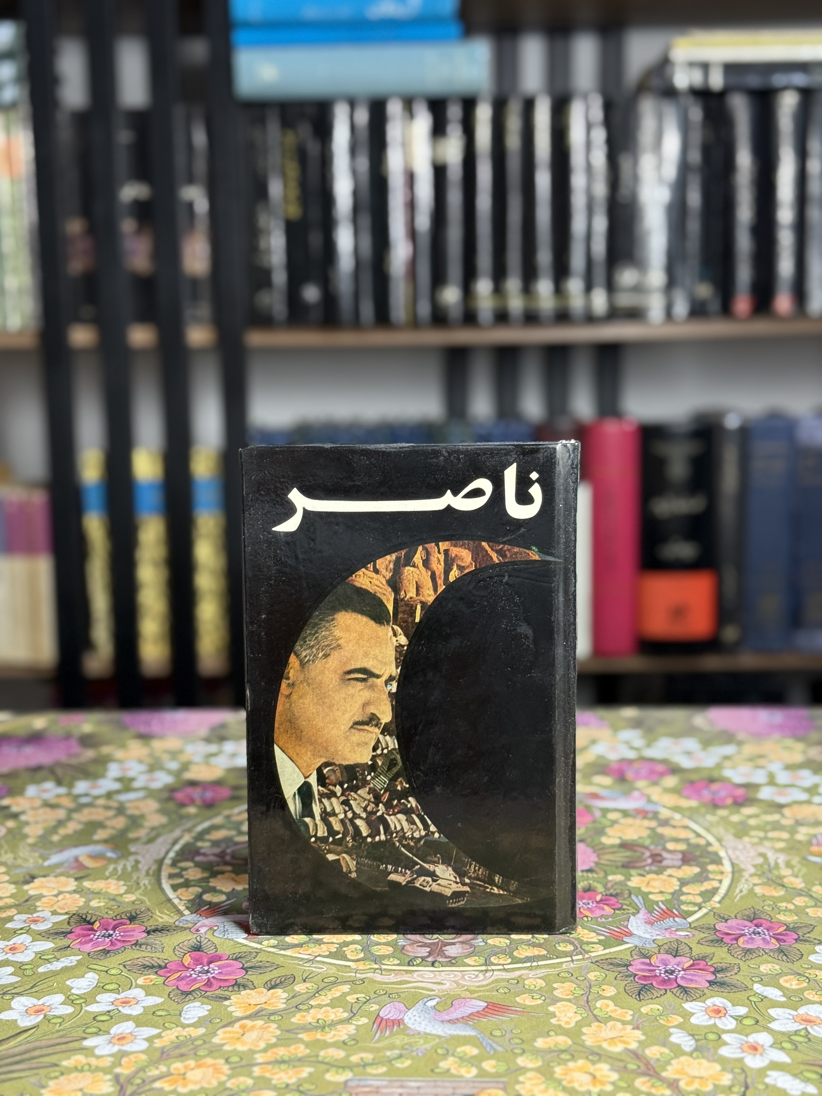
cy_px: 548
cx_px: 411
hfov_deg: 30.3
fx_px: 1520
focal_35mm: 48
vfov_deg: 39.7
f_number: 1.78
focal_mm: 6.76
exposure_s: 1/100
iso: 200
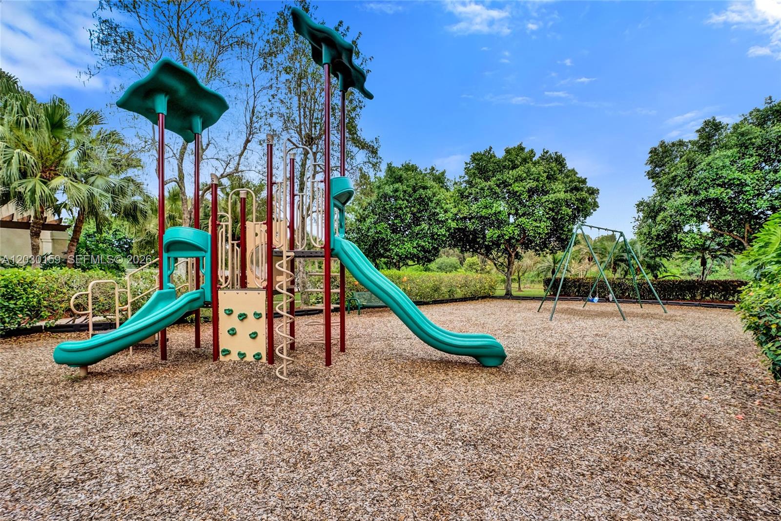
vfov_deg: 70.4
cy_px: 260
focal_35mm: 17
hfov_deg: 93.3
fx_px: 369
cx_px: 390
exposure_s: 1/500
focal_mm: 17
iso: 1250
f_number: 14
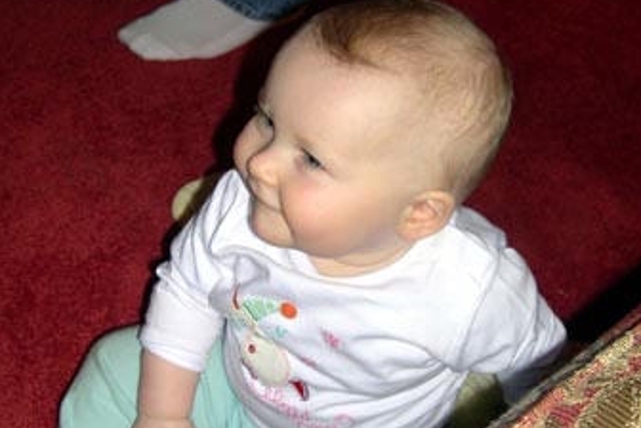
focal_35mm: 53
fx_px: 944
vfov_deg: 25.5
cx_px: 320
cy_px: 250
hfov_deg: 37.5
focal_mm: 8
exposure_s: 1/60
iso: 100
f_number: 2.8
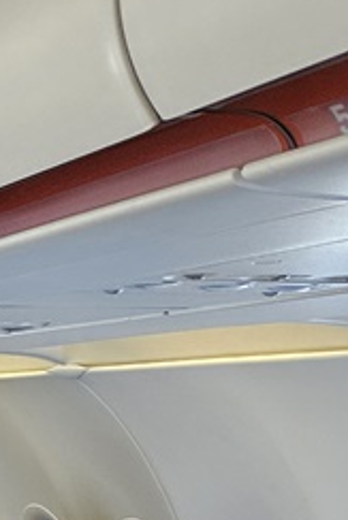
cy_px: 599
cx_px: -649
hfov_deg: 10.5
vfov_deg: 19.7
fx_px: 1419
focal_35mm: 98
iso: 400
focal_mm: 5.4
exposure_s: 1/120
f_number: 1.8
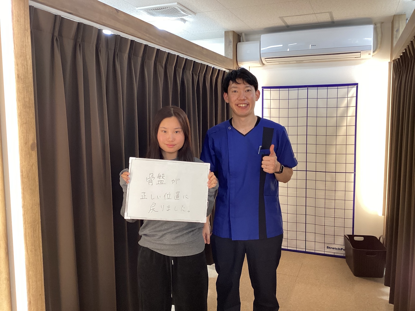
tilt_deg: -6.4
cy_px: 156
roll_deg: -0.1
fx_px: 372
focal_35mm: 31
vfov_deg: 45.4
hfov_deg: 58.4
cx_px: 208
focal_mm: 3.3
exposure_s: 1/50
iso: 125
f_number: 2.4
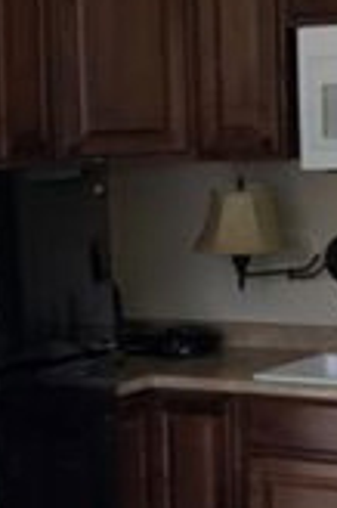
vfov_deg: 17.3
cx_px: 130
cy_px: 353
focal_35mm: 118
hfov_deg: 11.6
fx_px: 1660
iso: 40
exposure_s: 1/120
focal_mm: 4.15
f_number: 2.2
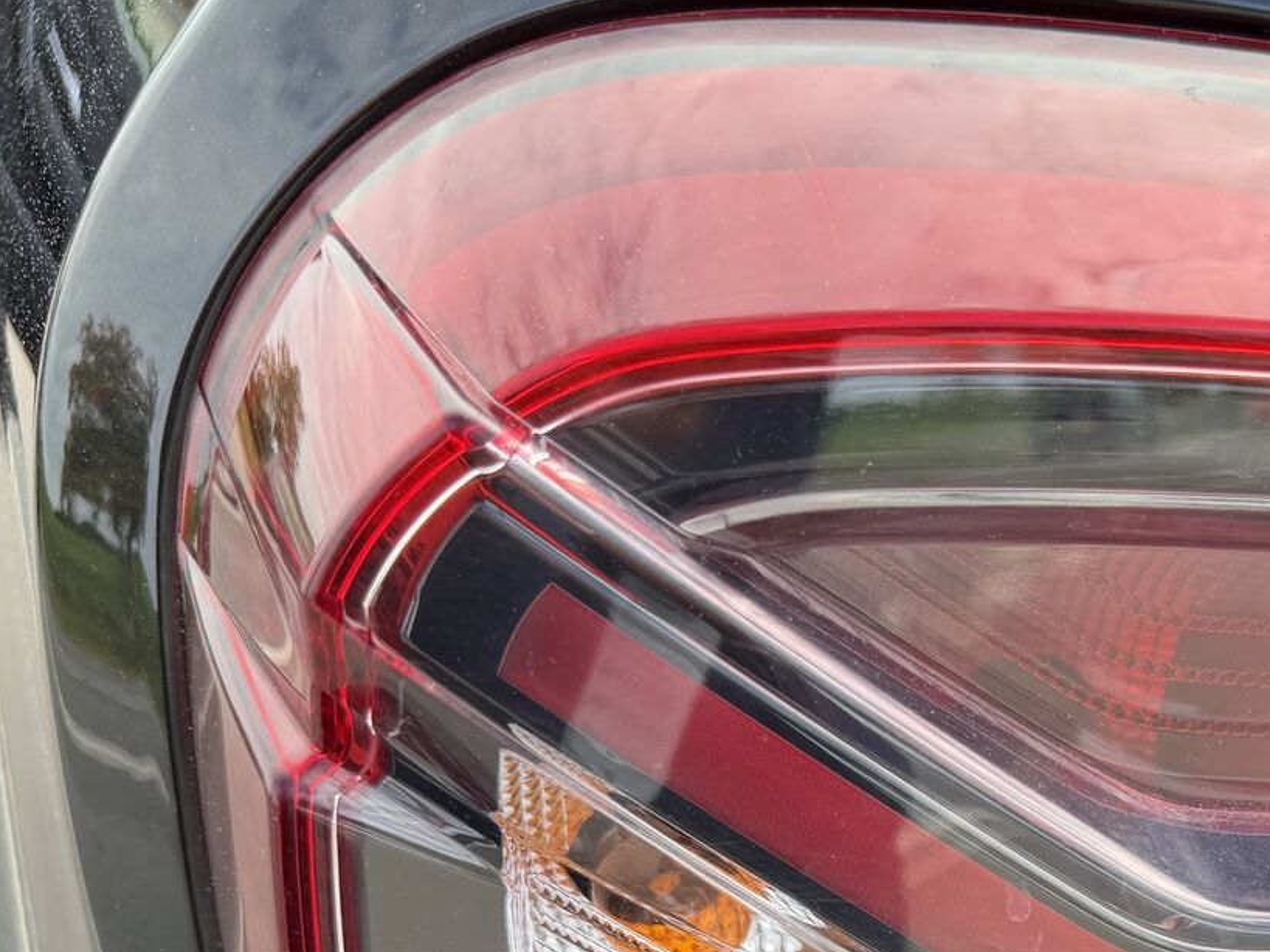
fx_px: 1834
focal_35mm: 50
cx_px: 1161
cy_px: 986
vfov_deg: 27.2
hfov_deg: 35.7
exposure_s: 1/510
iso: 80
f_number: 1.78
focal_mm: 6.76
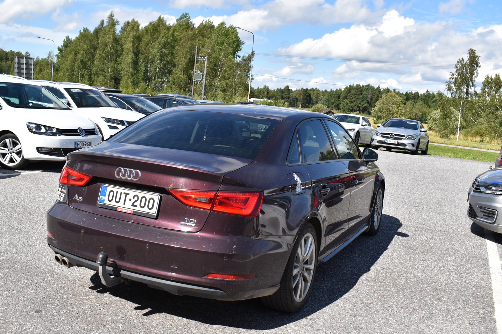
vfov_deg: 37.3
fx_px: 496
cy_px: 157
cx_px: 236
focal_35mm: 36
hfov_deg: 53.7
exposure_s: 1/750
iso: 200
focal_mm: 21
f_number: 8
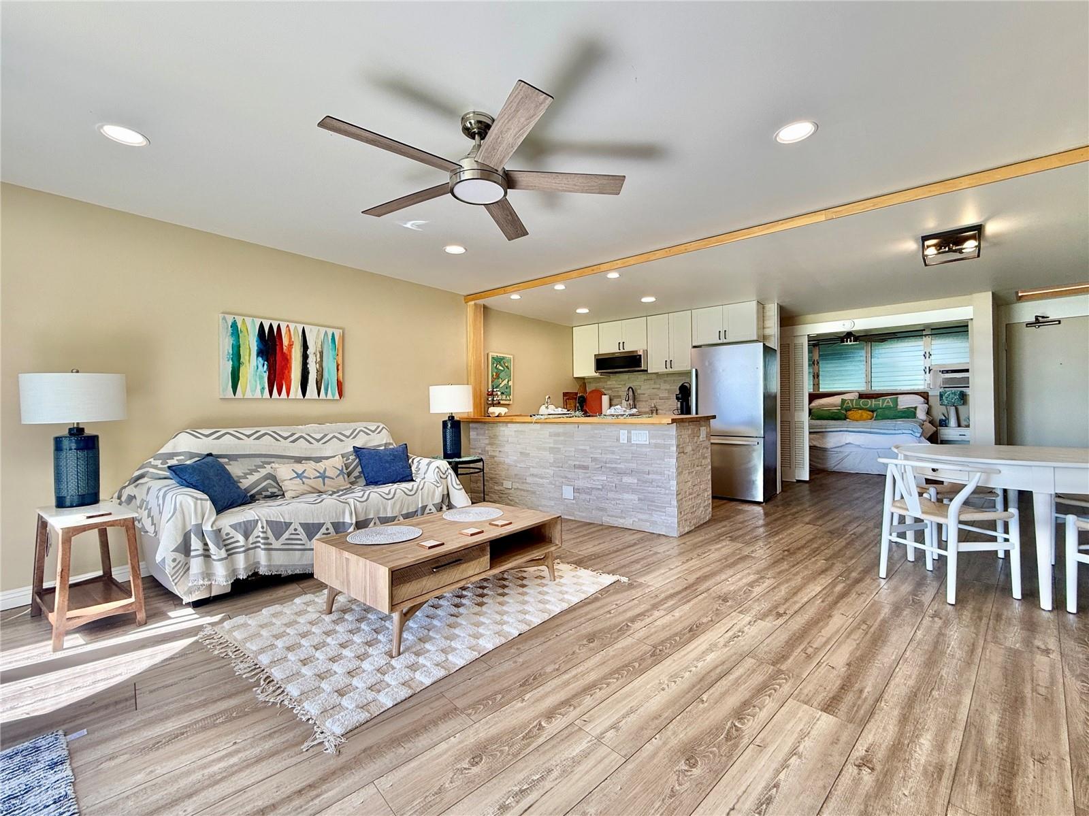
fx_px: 440
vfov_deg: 85.6
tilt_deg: +1.1
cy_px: 408
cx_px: 544
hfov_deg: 102.1
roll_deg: +2.7
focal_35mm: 14
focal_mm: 2.22
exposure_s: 1/120
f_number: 2.2
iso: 50
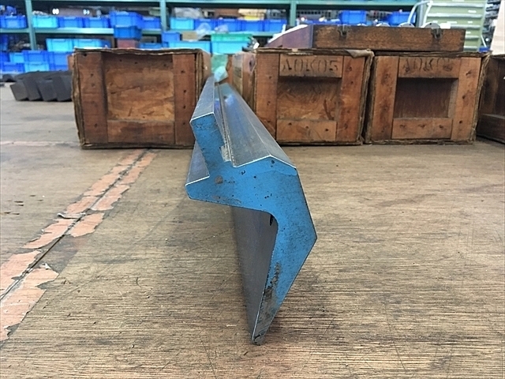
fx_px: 423
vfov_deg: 48.2
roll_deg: +0.2
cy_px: 190
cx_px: 252
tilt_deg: -16.6
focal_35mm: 29
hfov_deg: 61.7
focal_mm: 4.15
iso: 125
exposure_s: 1/30
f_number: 2.2
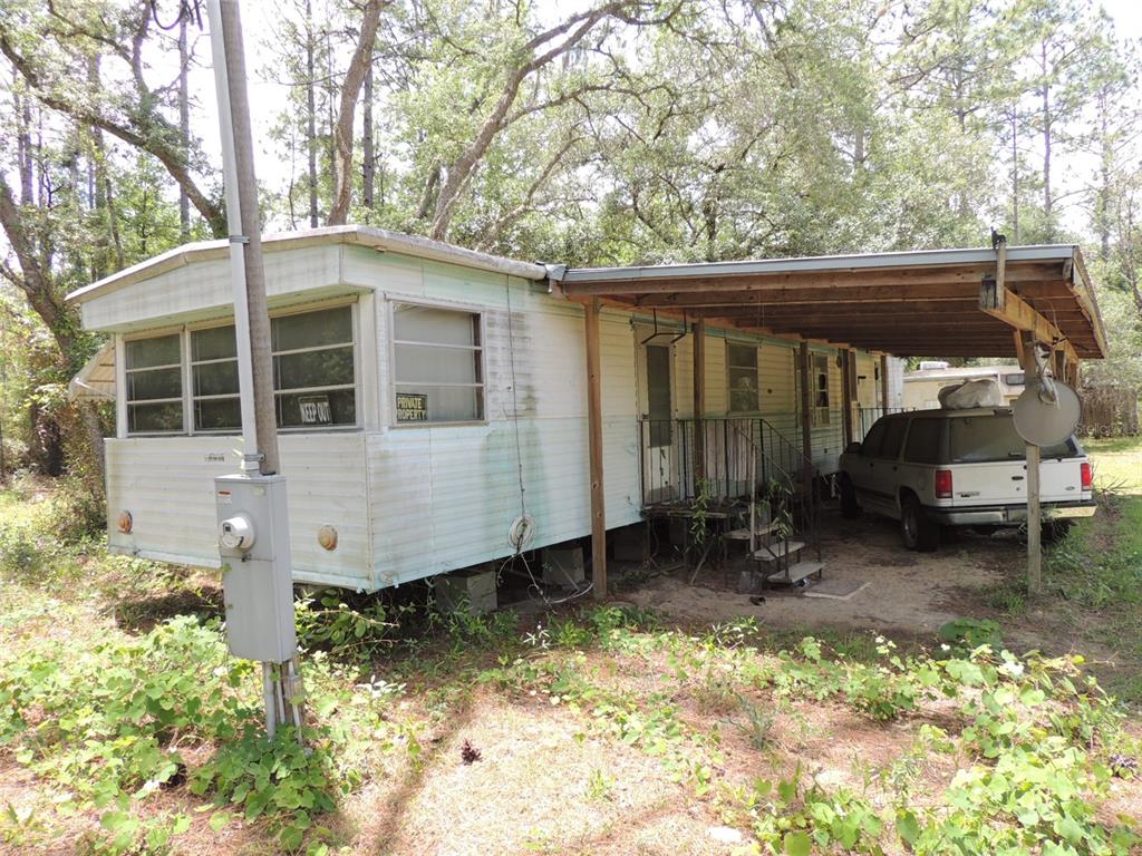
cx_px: 571
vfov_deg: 56.8
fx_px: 792
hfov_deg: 71.6
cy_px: 428
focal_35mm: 24
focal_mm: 4.3
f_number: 3
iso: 100
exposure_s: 1/250
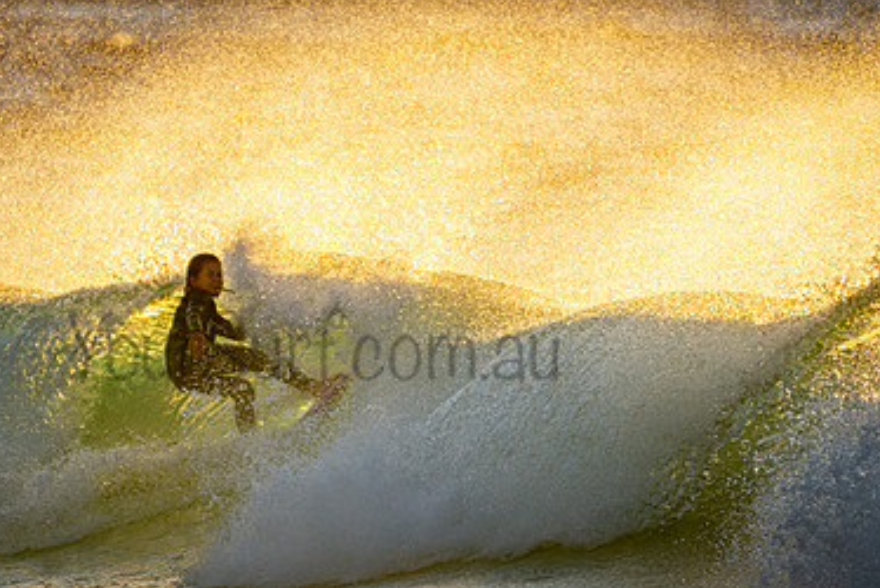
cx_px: 311
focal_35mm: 1197
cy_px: 326
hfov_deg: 1.7
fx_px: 29282
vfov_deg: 1.2
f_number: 5.6
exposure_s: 1/1250
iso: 250
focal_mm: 500
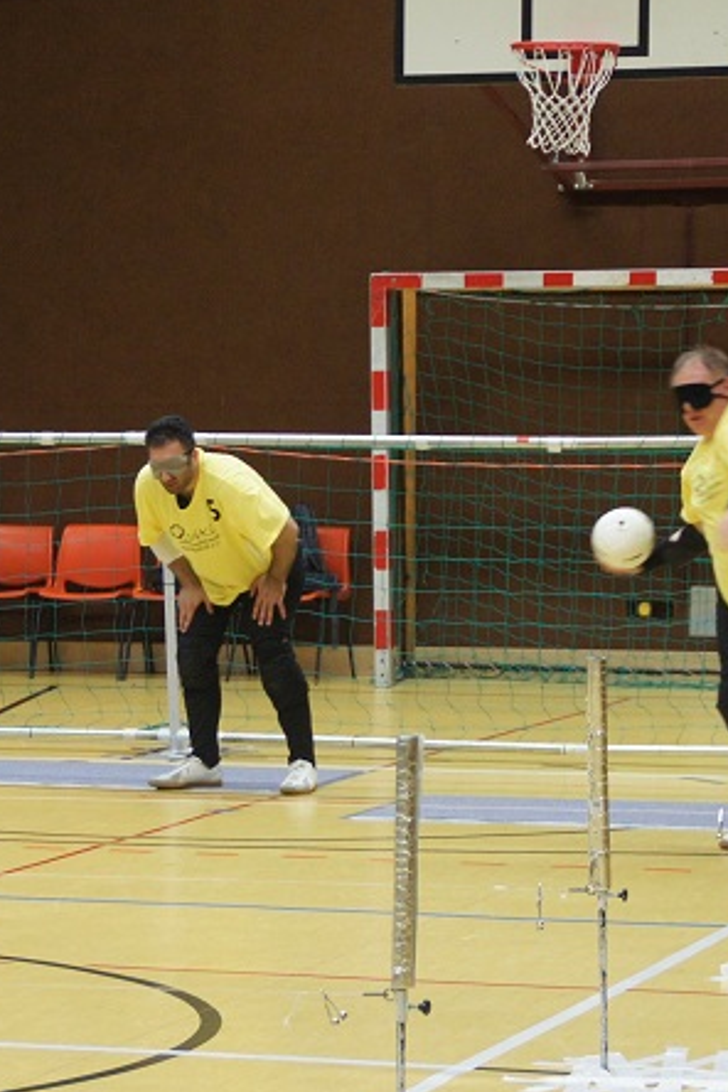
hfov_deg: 8.5
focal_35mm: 162
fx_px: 4914
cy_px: 627
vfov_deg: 12.7
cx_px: 199
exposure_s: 1/50
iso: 1600
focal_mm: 60
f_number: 5
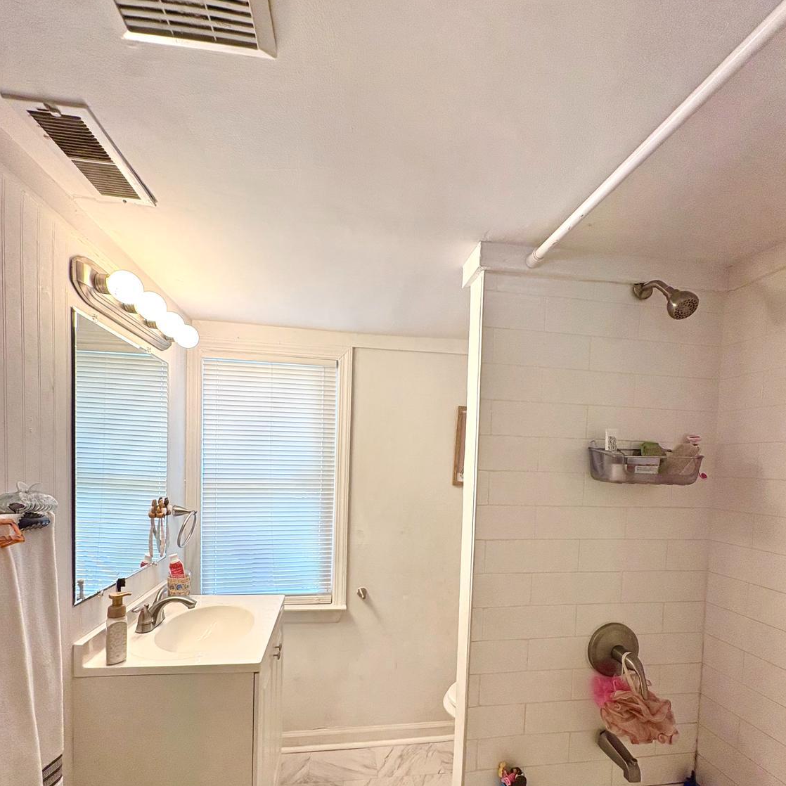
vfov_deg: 82.5
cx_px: 392
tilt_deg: -1.8
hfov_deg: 84.0
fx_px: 437
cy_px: 489
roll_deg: -1.9
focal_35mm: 17
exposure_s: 1/120
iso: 100
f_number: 2.2
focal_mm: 2.22
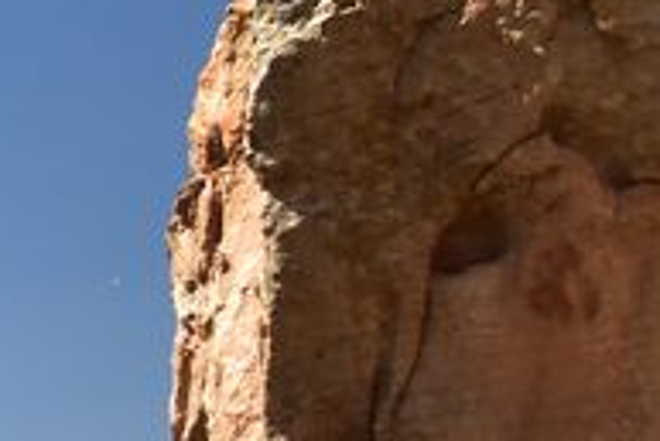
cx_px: -805
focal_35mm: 126
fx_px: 2312
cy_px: 728
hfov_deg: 13.2
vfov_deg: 10.4
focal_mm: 18
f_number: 10
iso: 500
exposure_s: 1/400
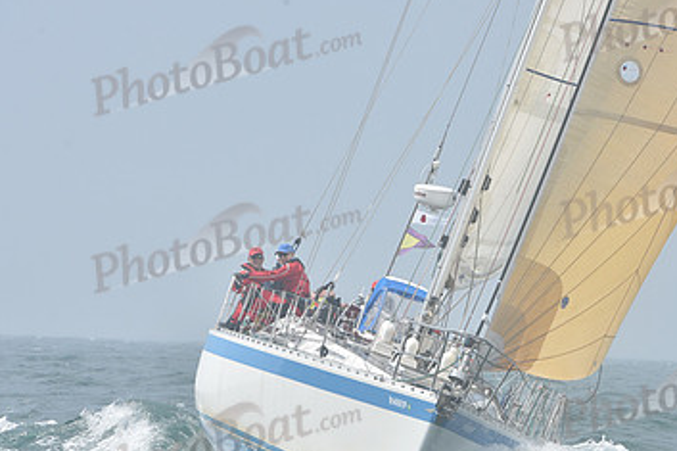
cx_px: 462
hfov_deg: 6.3
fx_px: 6184
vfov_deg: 4.2
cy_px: 316
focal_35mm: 329
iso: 320
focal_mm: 200
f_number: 11
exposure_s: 1/800
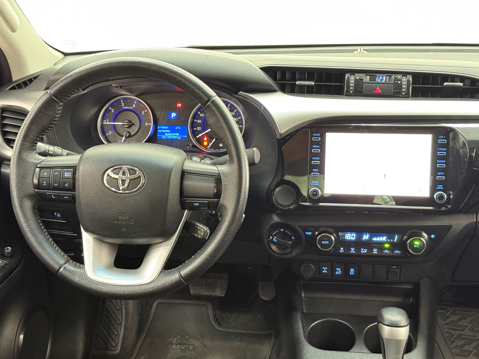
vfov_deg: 30.3
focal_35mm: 48
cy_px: 180
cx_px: 240
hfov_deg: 39.7
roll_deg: +1.7
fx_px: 664
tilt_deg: -23.7
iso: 800
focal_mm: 6.76
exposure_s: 1/20
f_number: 1.78
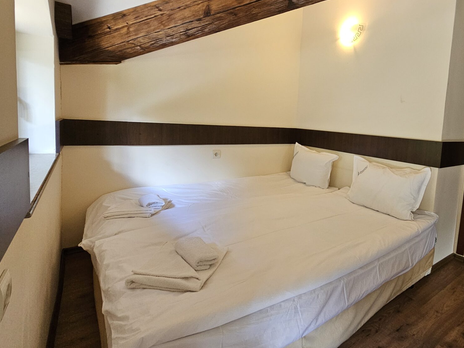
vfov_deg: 70.8
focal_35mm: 18
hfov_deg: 85.7
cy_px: 138
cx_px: 295
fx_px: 241
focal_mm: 2.2
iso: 320
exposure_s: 1/71
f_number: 2.2
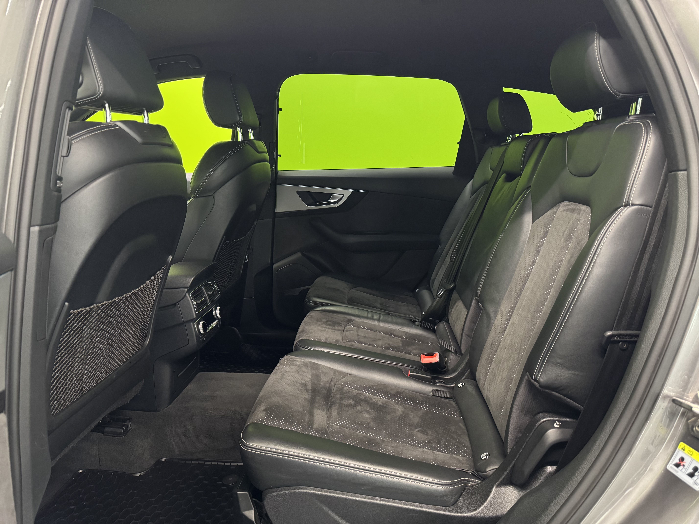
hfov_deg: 71.6
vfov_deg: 56.8
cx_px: 350
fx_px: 485
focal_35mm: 24
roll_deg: +0.2
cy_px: 262
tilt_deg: -11.9
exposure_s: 1/50
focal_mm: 6.76
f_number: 1.78
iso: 800
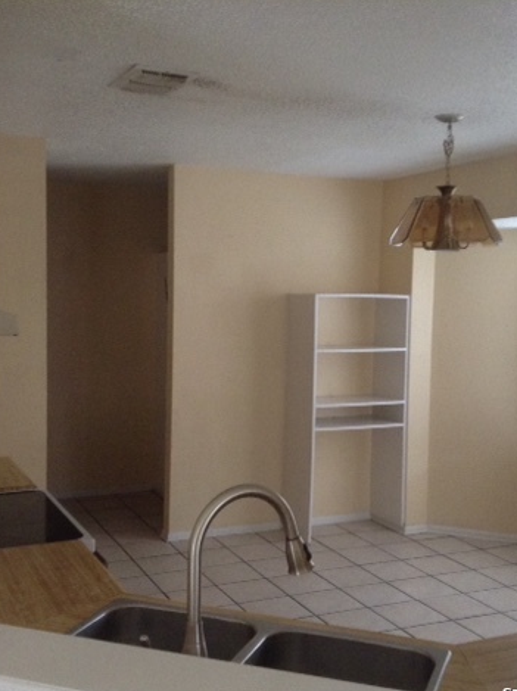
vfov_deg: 42.1
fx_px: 897
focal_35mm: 45
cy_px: 349
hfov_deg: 32.1
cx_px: 267
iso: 160
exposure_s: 1/24
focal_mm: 3.3
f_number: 2.4
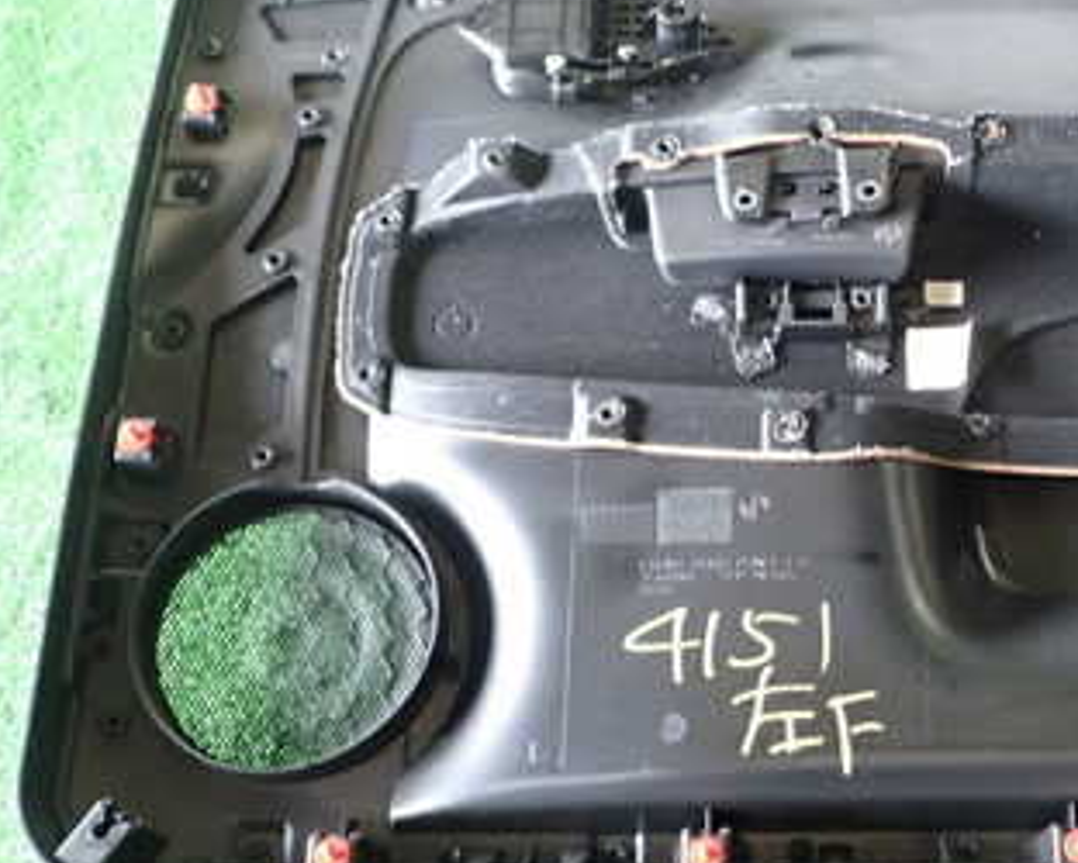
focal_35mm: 60
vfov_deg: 25.4
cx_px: 916
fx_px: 1915
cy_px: 362
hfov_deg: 30.4
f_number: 2.4
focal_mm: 5.79
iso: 320
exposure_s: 1/30
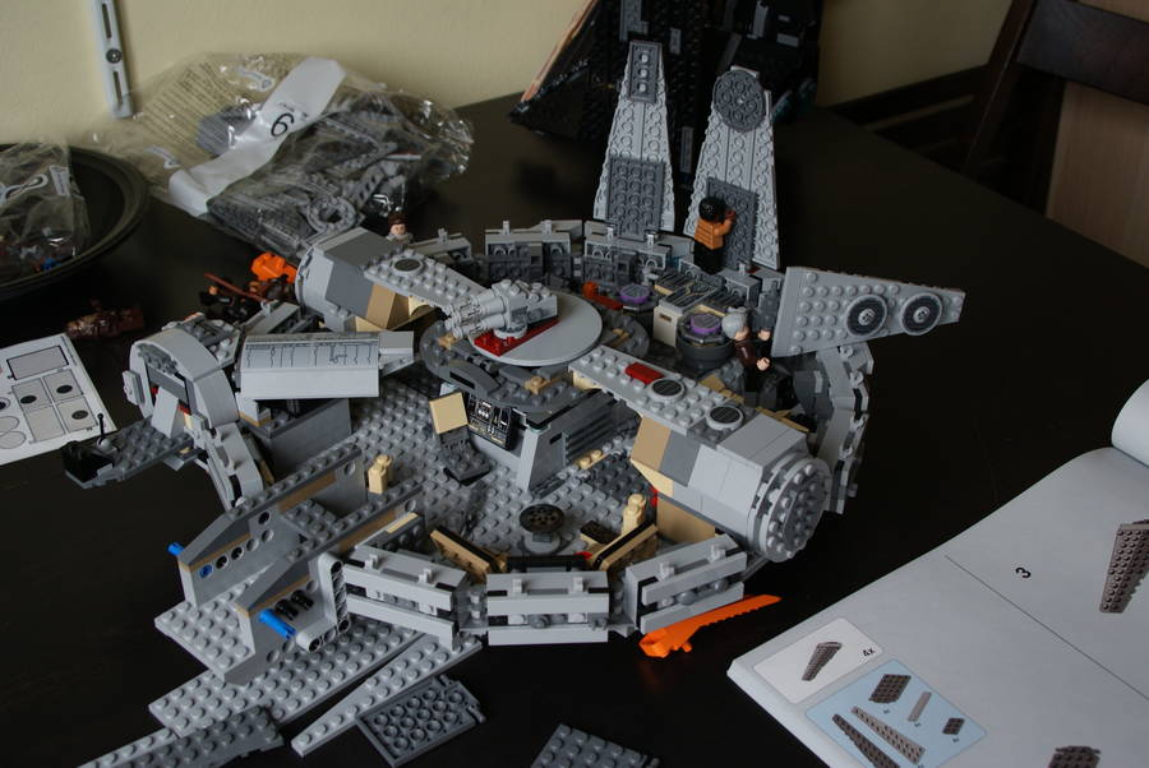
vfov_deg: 29.9
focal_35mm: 45
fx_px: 1438
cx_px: 574
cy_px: 384
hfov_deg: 43.6
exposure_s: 1/2.5
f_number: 8
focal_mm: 30
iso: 100
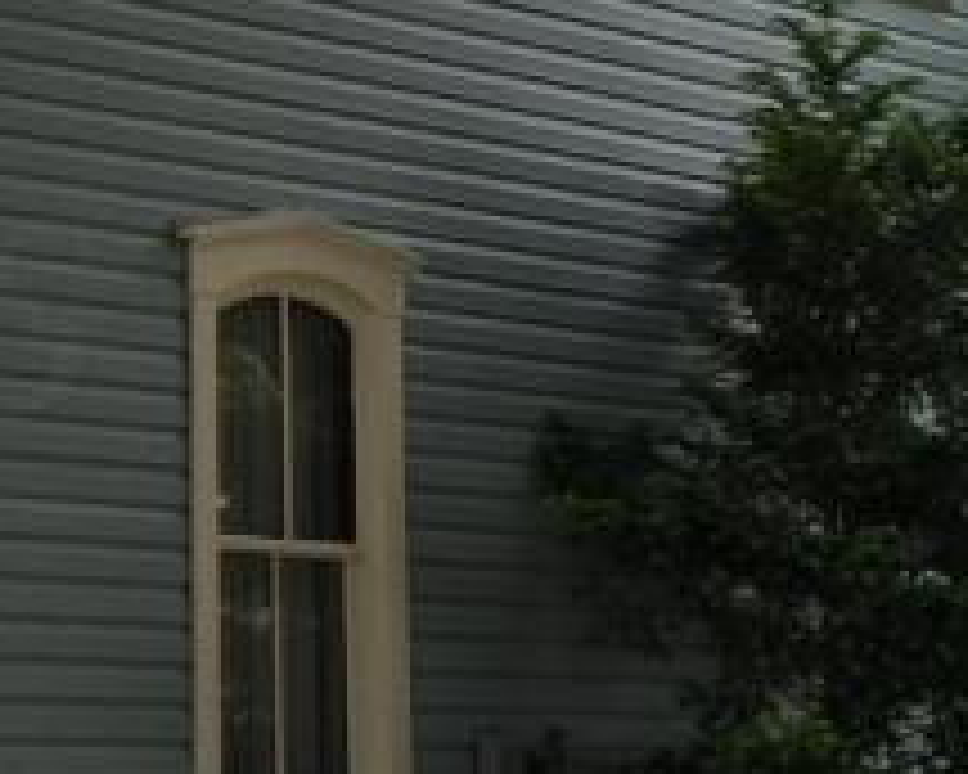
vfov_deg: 11.4
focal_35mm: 135
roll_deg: -1.1
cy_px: 320
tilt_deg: +7.6
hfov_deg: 13.6
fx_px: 3868
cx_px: -365
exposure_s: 1/638
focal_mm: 4.15
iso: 32
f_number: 2.2
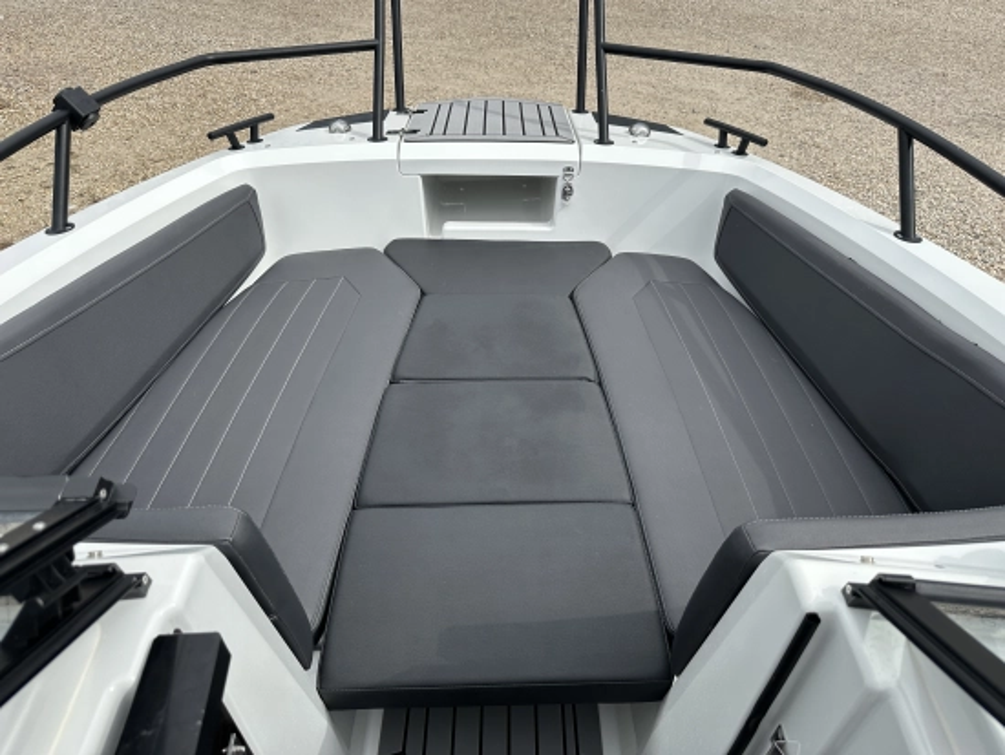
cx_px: 502
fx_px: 697
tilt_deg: -38.7
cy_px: 378
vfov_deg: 56.9
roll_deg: -2.0
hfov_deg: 71.6
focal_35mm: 24
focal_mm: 6.86
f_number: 1.78
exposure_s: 1/3472
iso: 80
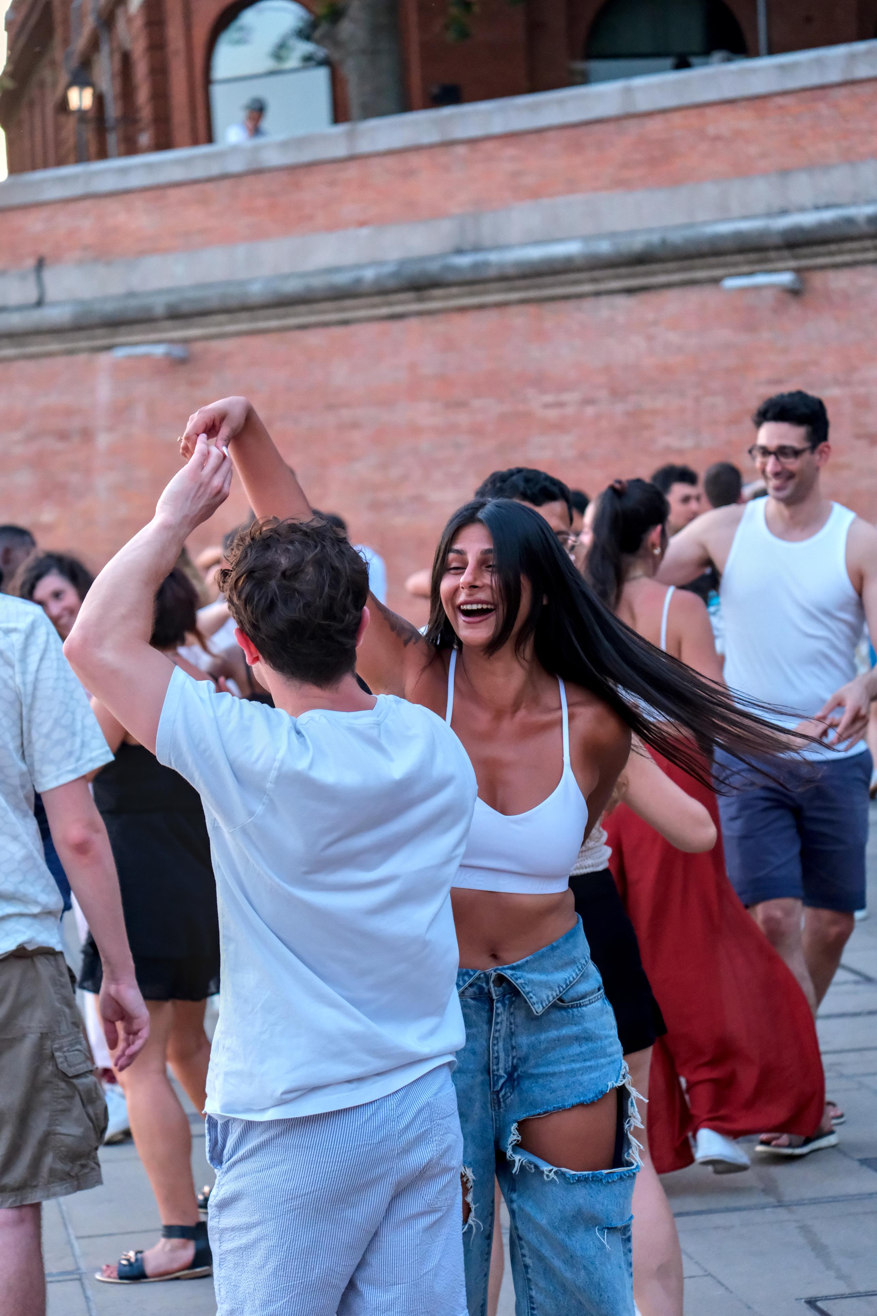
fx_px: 3033
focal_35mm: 83
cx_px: 438
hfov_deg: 16.5
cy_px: 658
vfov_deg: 24.5
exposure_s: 1/500
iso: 3200
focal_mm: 55
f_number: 3.5
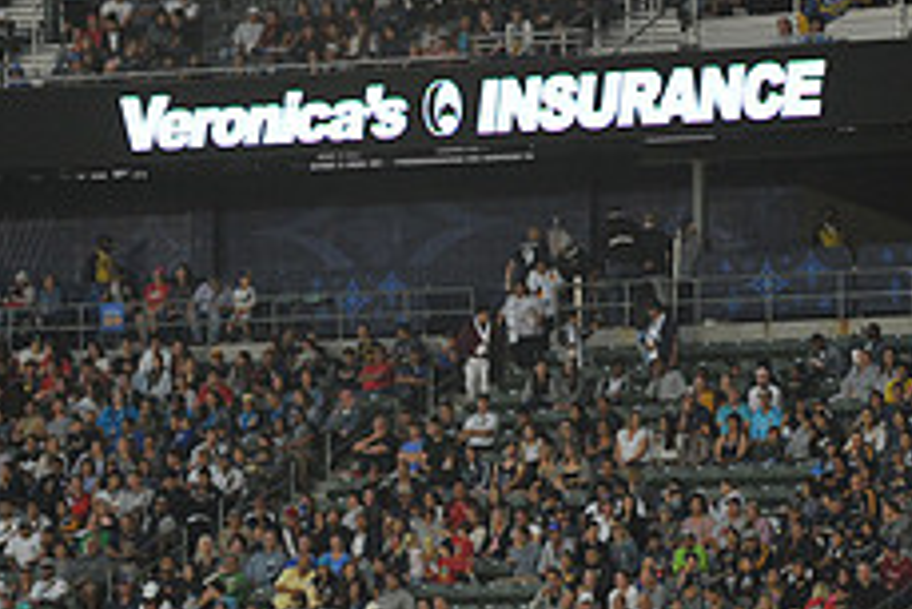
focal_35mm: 354
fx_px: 8973
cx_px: 673
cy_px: 498
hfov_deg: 5.8
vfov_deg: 3.9
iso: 1250
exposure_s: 1/1000
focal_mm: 140
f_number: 2.8
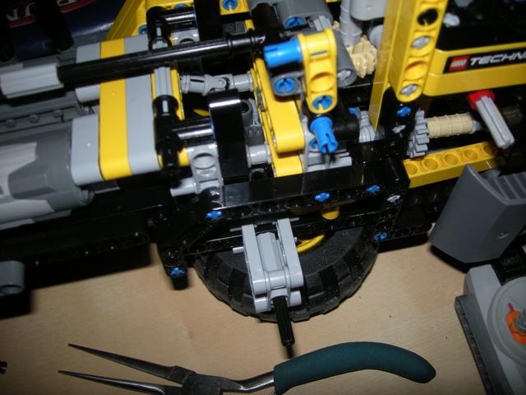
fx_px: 532
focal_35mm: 35
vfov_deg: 40.7
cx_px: 263
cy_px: 198
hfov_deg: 52.6
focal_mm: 5.7
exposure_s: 1/60
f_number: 5.7
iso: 64
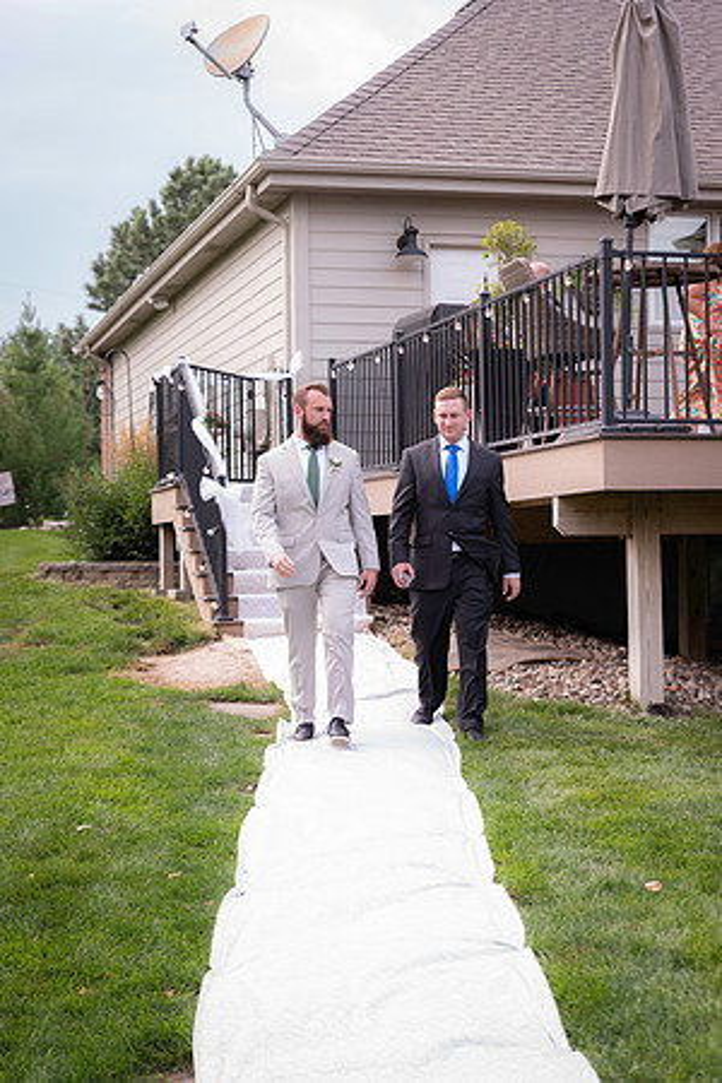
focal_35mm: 62
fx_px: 1865
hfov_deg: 21.9
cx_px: 361
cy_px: 542
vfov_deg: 32.4
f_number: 4
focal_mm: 62
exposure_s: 1/400
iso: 560
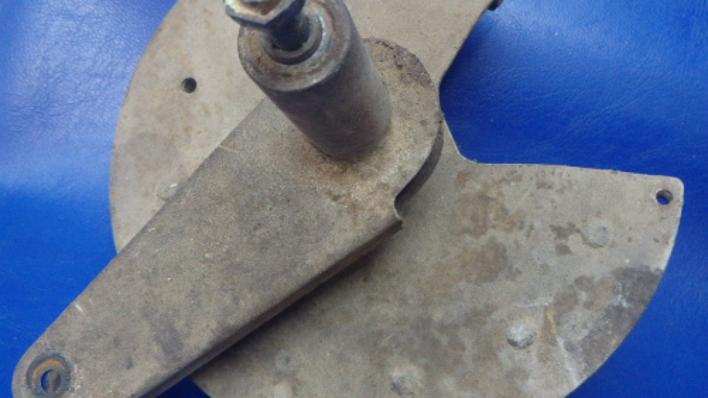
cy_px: 205
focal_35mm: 39
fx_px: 732
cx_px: 328
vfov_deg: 30.4
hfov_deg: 51.6
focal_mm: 5
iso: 500
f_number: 3.9
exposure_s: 1/30
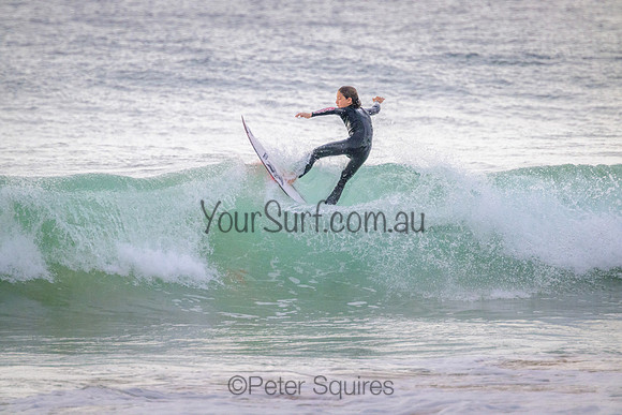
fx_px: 13825
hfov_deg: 2.6
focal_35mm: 800
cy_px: 208
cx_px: 311
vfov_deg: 1.7
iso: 3200
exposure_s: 1/2000
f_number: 11
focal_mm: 800
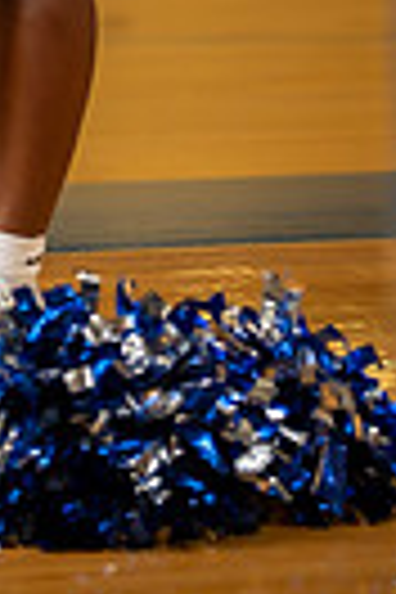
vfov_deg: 6.5
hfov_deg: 4.4
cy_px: -364
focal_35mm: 311
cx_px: -86
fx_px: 5131
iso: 500
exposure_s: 1/160
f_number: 2.8
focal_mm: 91.2
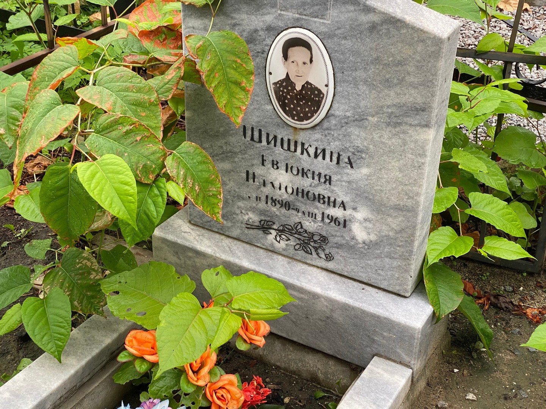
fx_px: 820
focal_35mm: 52
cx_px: 273
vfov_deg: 28.0
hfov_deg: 36.8
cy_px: 204
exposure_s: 1/121
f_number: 2
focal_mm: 6
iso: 50
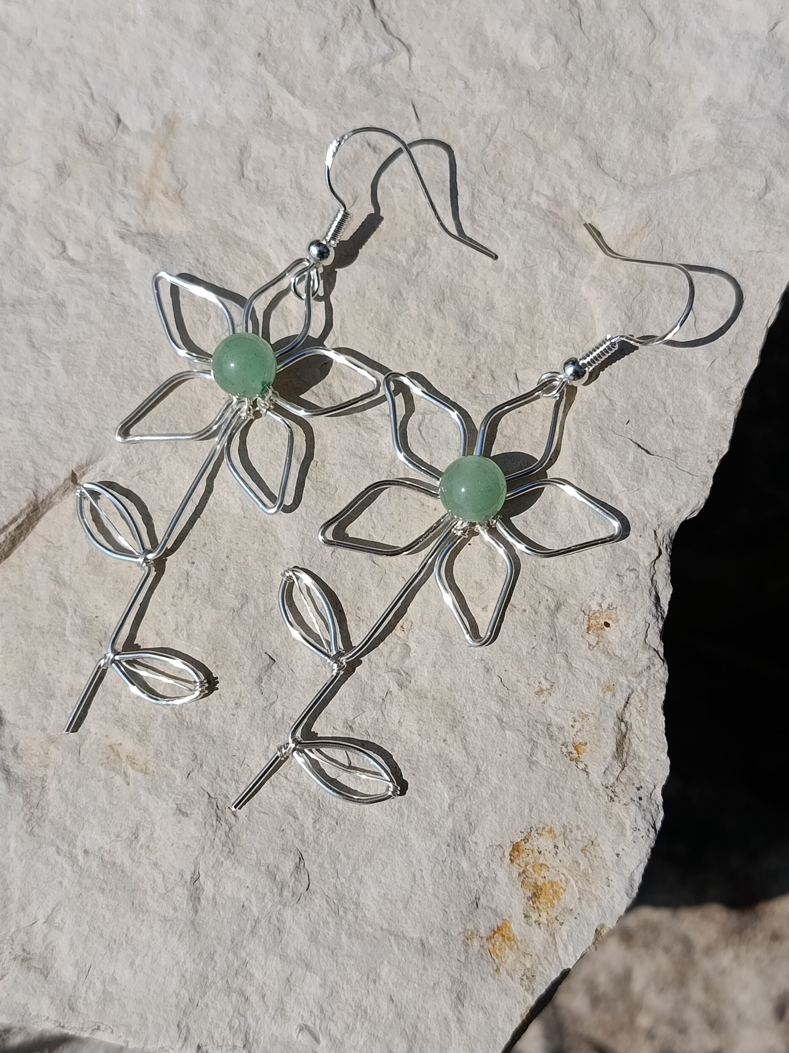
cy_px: 534
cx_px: 387
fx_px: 1489
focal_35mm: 49
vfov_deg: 38.9
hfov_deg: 29.7
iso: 50
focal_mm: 5.24
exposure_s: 1/1266
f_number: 1.7
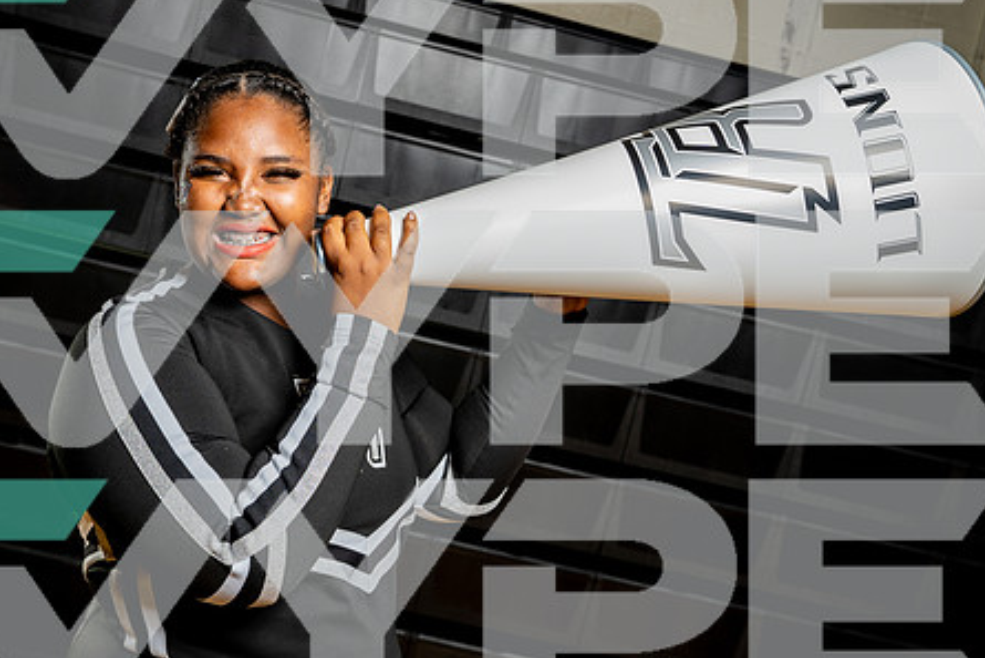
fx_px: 1533
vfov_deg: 24.2
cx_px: 447
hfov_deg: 35.6
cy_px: 329
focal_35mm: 56
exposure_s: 1/250
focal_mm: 43
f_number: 5.6
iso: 200
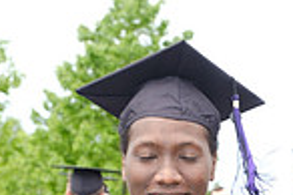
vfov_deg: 7.4
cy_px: 385
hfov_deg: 11.4
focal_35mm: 179
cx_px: 263
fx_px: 1455
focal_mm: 30.2
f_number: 4.5
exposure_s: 1/125
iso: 200
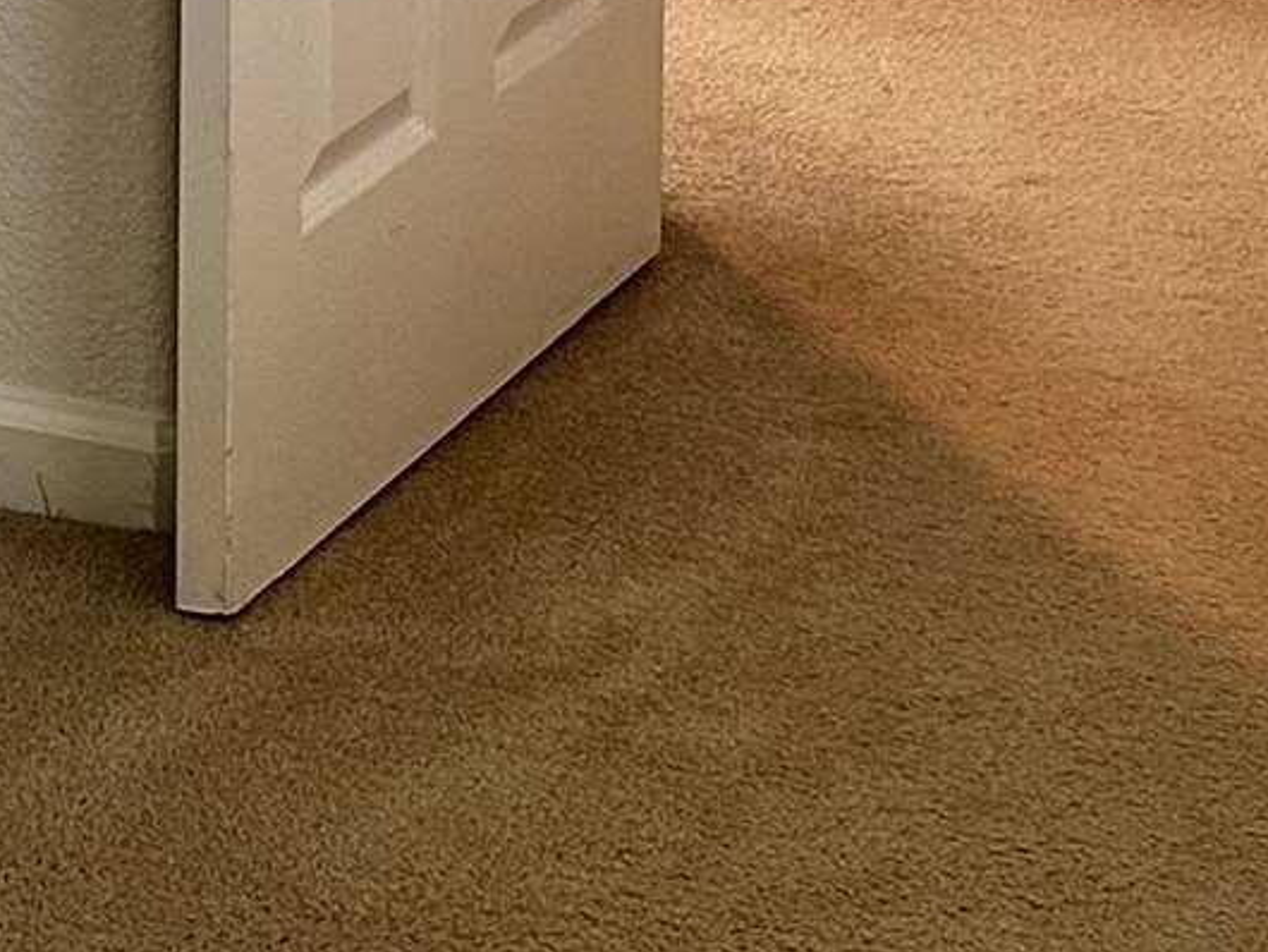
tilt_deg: -6.3
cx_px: -144
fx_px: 5094
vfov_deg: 9.9
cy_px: -916
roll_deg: -0.1
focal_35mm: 139
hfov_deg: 13.9
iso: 200
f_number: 1.78
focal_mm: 6.86
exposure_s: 1/60
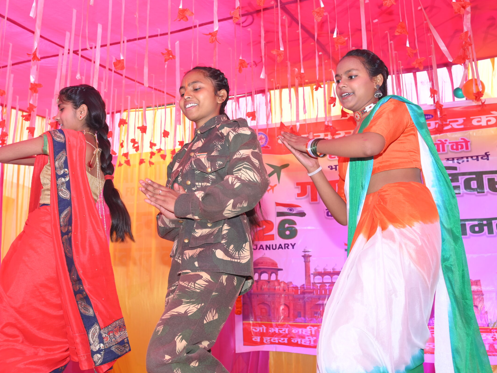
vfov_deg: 37.7
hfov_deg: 48.8
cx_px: 210
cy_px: 175
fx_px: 546
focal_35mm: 38
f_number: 5.6
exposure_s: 1/200
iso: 500
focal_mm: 33
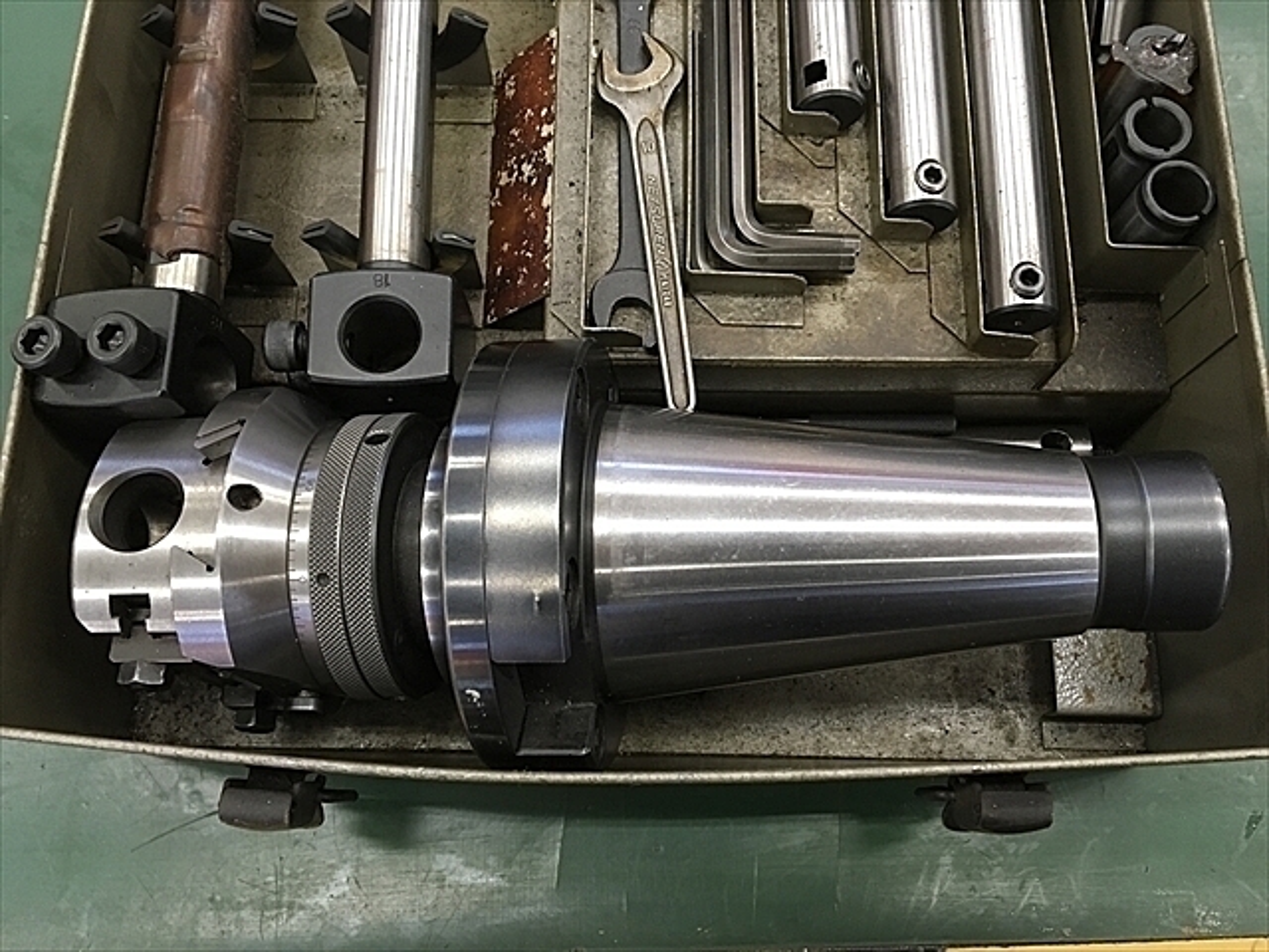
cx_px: 634
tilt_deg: -75.1
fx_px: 1063
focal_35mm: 29
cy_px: 476
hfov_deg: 61.7
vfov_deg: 48.2
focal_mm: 4.15
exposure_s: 1/30
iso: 125
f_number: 2.2
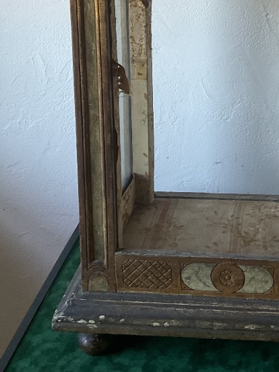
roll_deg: +0.7
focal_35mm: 63
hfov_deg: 23.0
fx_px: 677
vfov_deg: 28.6
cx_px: 218
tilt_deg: -9.3
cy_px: -9
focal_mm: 3
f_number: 1.8
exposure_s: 1/60
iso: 80
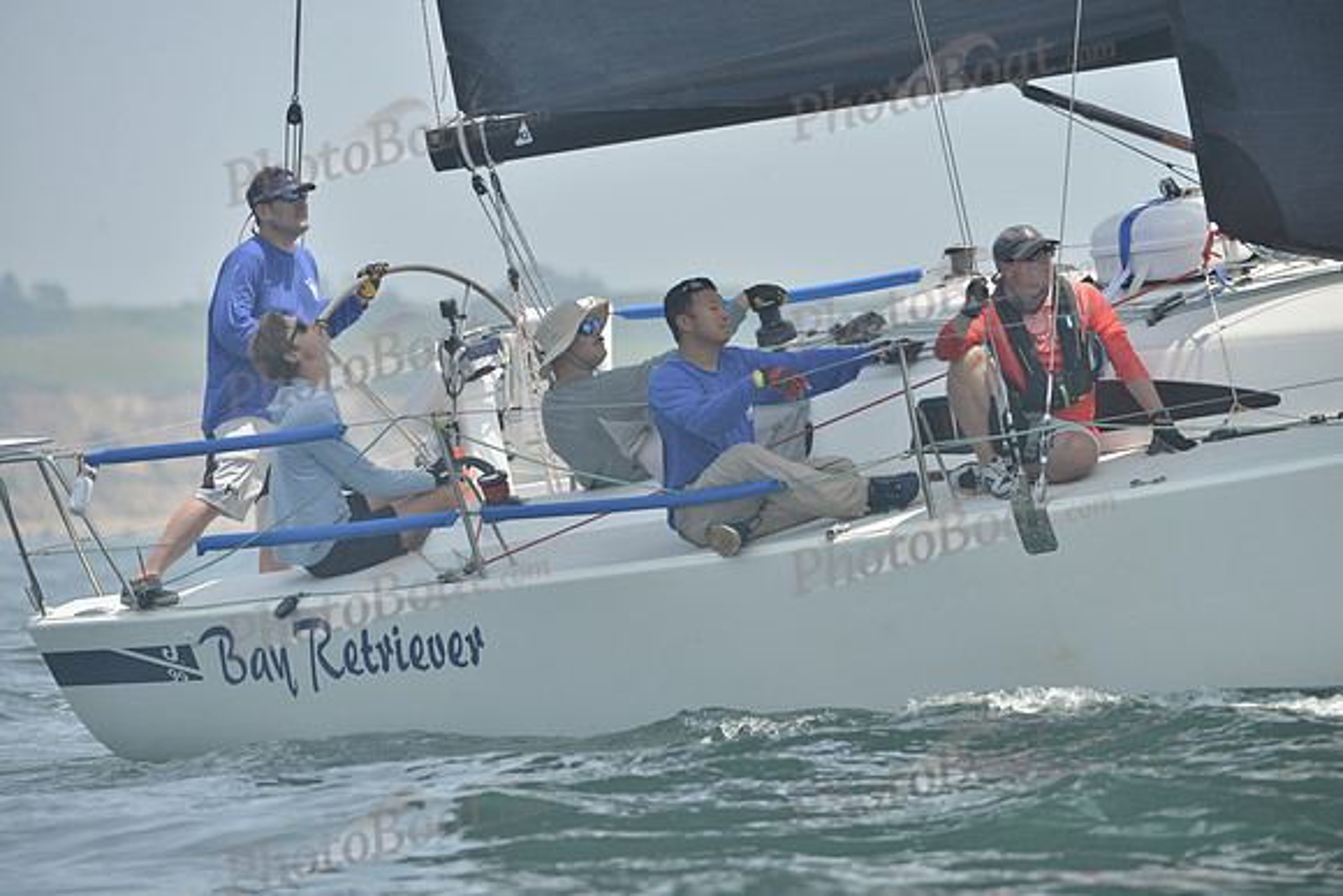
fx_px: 10448
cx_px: 672
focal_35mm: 280
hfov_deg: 7.4
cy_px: 448
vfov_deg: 4.9
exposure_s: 1/1000
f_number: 6.3
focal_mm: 280
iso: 280
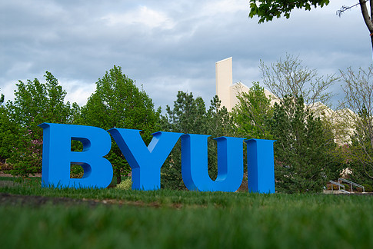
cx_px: 198
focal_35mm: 64
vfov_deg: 21.3
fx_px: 663
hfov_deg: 31.4
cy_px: 123
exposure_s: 1/400
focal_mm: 50
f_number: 5
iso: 320
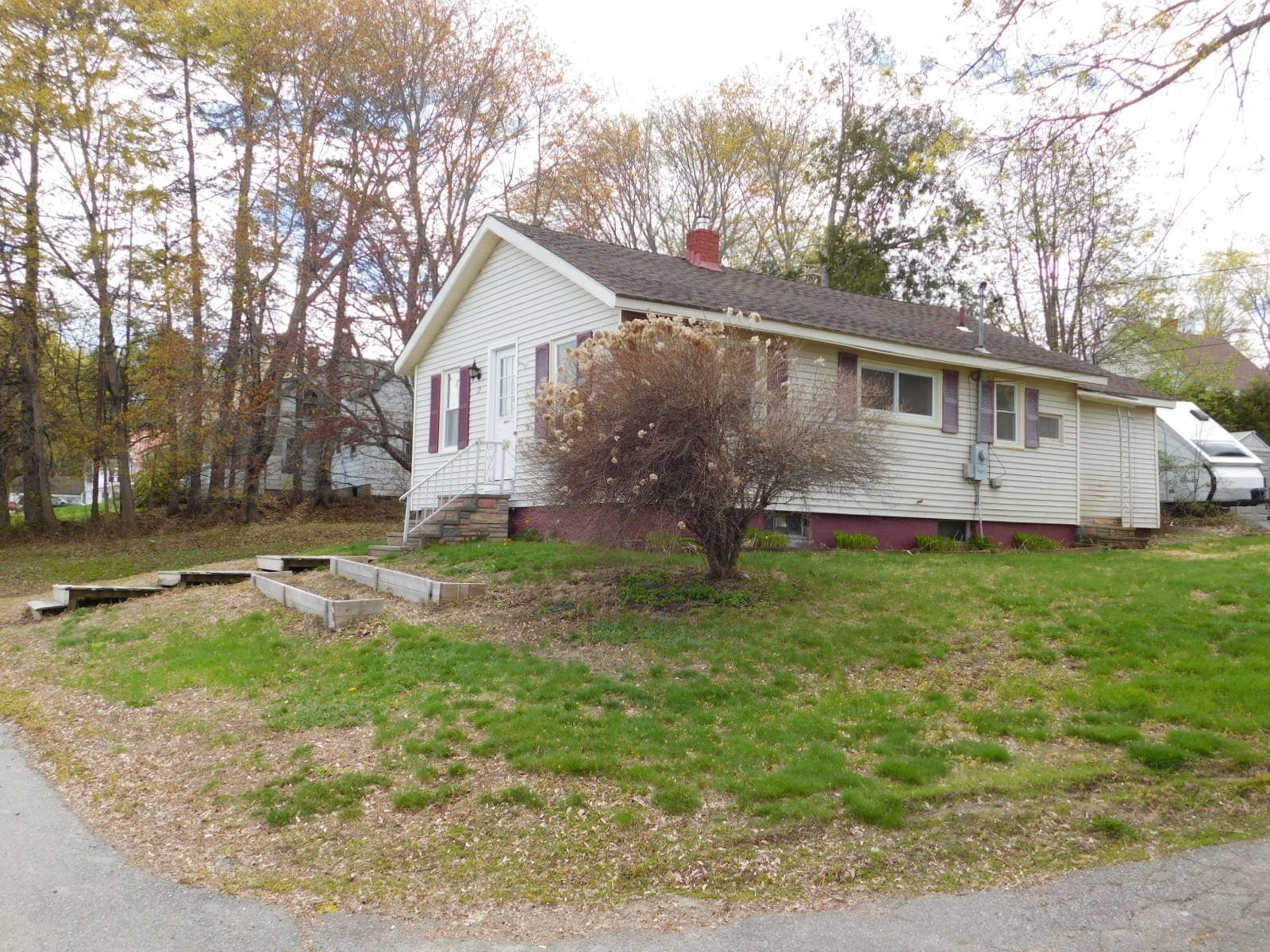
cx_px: 635
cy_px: 476
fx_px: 1101
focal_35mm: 30
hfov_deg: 60.0
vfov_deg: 46.8
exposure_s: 1/400
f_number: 3.2
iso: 125
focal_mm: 5.3
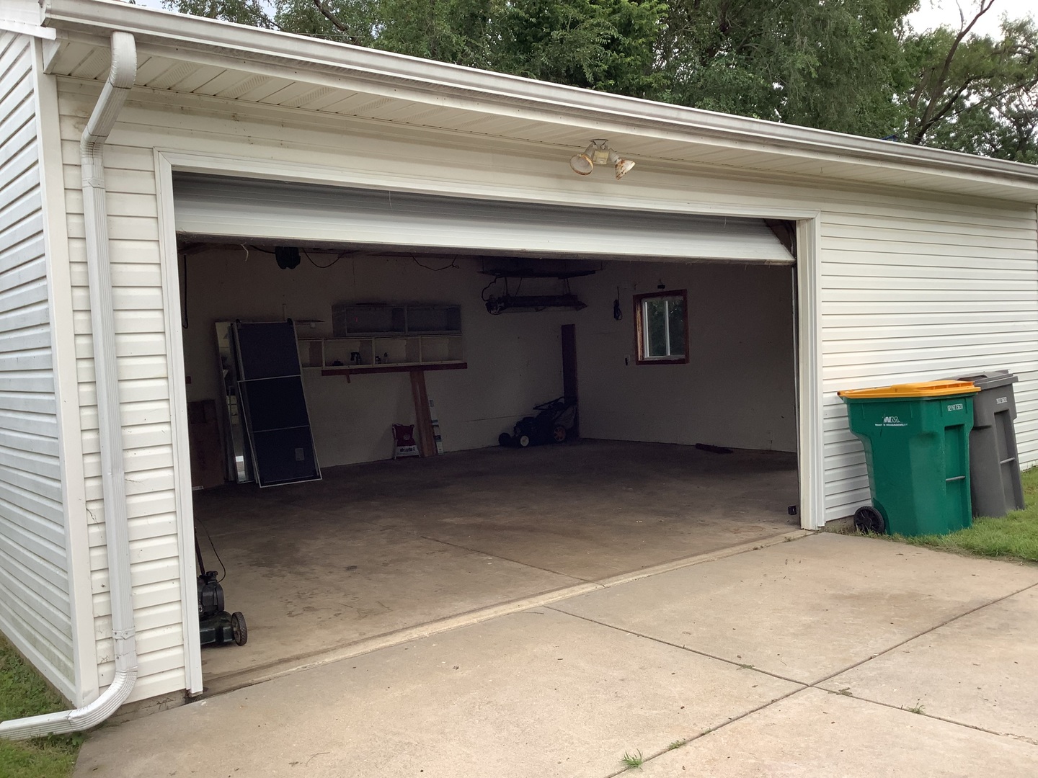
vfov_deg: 45.4
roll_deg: +2.3
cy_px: 389
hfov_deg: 58.4
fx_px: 930
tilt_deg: -2.3
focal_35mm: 31
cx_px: 519
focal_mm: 3.3
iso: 25
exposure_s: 1/316
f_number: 2.4
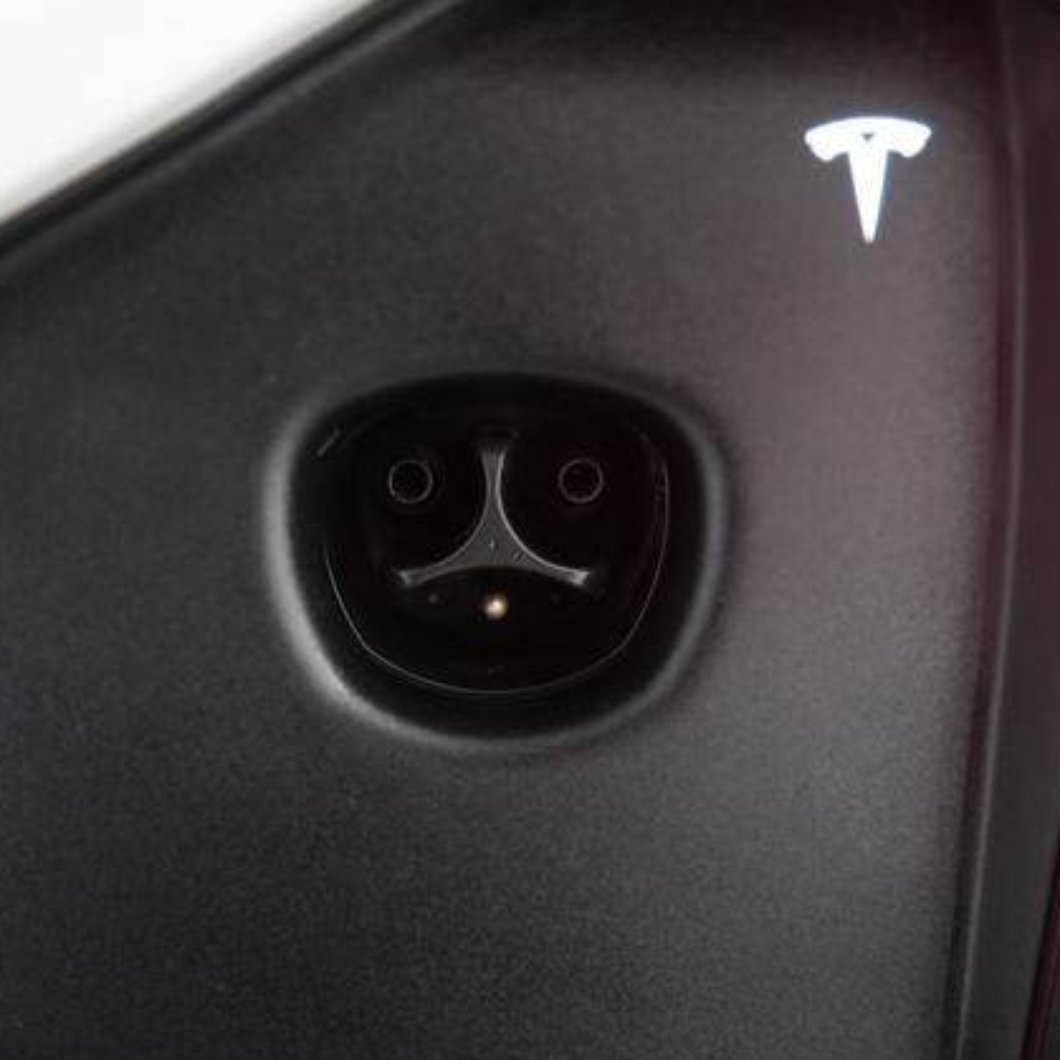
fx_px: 1213
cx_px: 508
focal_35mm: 35
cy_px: 536
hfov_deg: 47.2
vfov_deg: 47.2
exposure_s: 1/60
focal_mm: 27
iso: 3200
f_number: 2.8
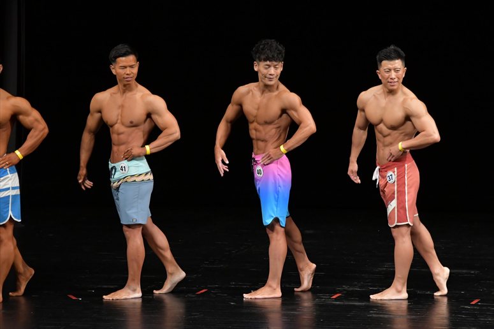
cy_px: 164
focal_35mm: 270
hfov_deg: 7.6
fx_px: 3703
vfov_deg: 5.1
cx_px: 247
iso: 3200
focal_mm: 180
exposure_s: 1/400
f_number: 5.6
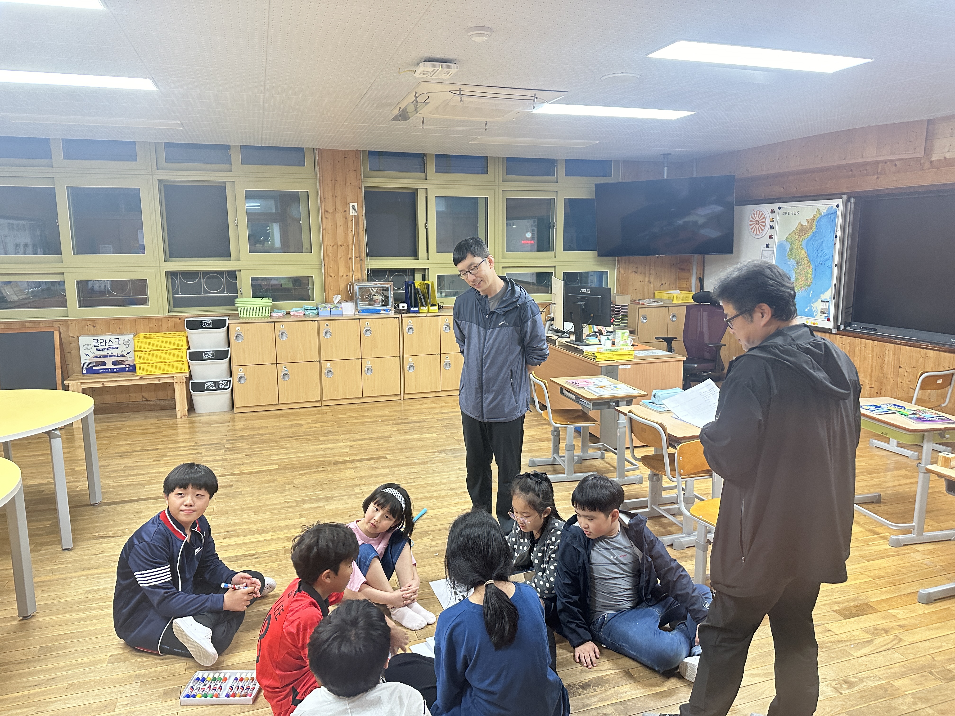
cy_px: 358
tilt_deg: -8.9
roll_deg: +0.5
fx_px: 662
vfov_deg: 56.8
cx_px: 478
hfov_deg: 71.6
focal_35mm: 24
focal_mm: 6.86
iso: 400
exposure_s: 1/60
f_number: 1.78
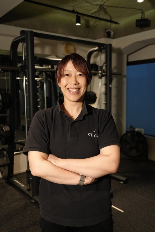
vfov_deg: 54.4
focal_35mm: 35
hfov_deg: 37.9
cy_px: 116
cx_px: 78
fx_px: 226
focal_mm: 35
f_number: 4
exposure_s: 1/160
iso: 4000
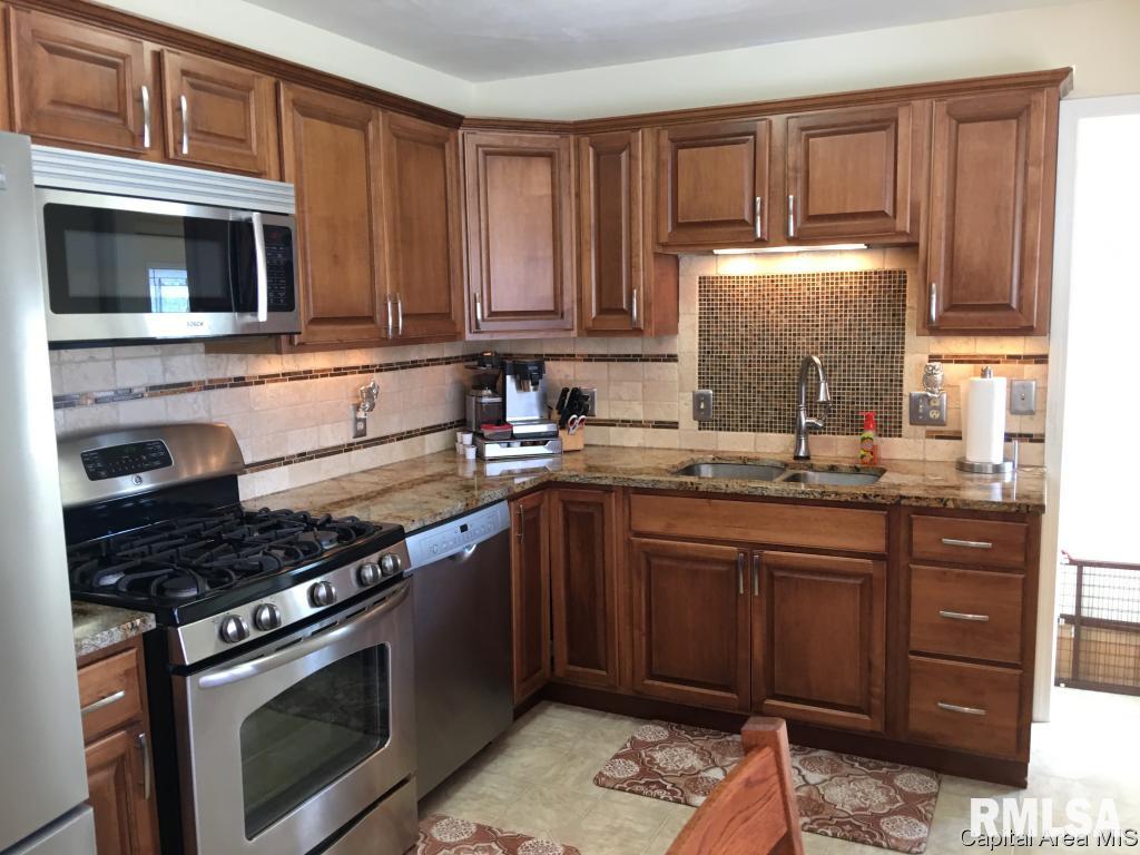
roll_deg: +1.8
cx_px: 570
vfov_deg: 48.2
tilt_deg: -5.6
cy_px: 428
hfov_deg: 61.7
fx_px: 955
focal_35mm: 29
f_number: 2.2
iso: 40
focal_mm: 4.15
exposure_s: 1/15
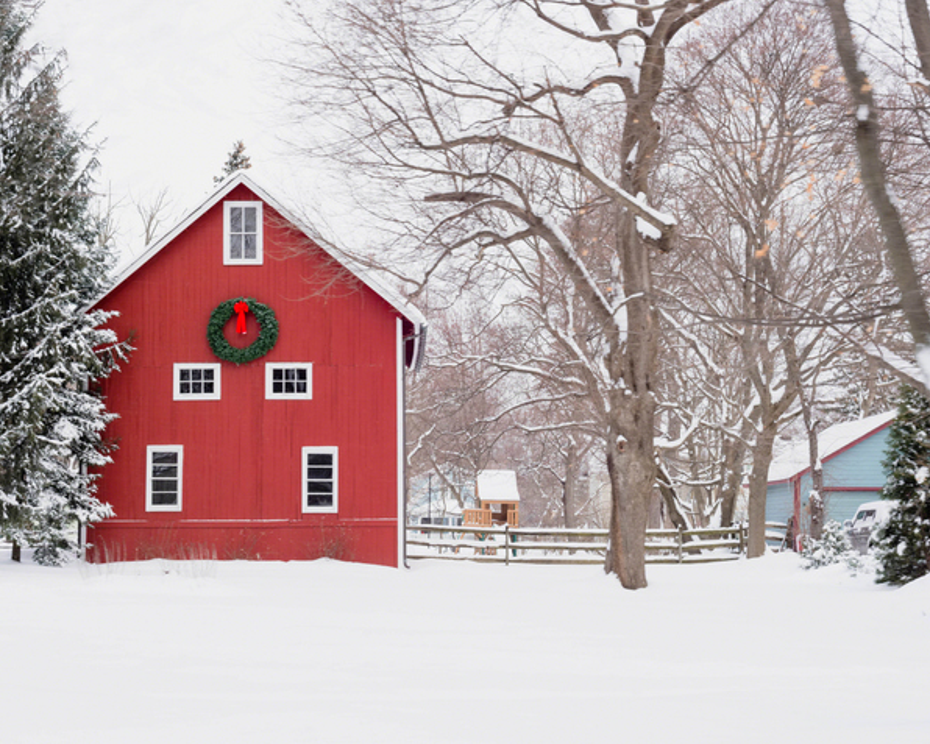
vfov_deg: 26.7
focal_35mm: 57
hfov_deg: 33.0
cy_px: 372
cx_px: 414
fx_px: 1569
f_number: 16
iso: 400
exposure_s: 1/160
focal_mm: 50
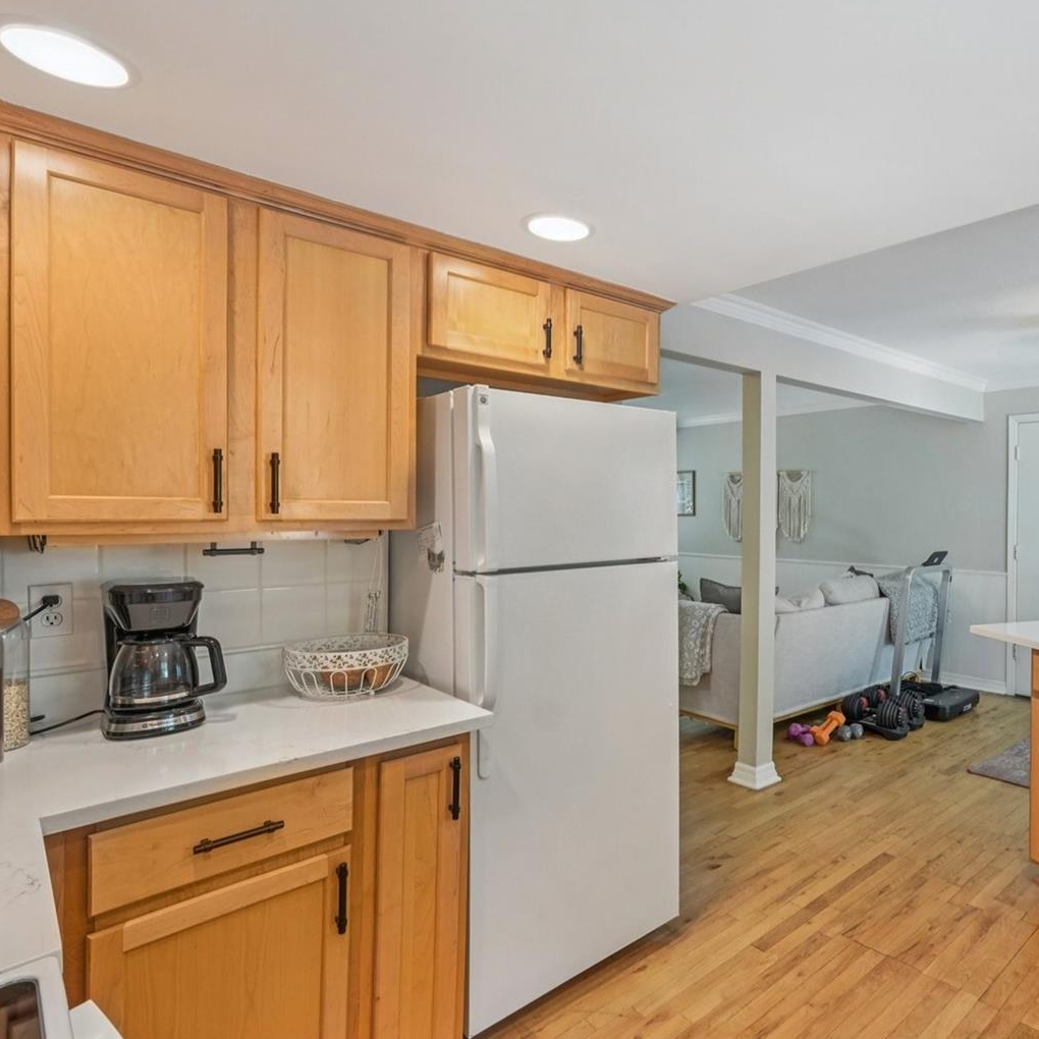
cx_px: 719
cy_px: 515
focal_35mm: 20
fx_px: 679
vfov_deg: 74.8
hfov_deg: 71.9
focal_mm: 10
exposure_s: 1/6
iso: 800
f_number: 8
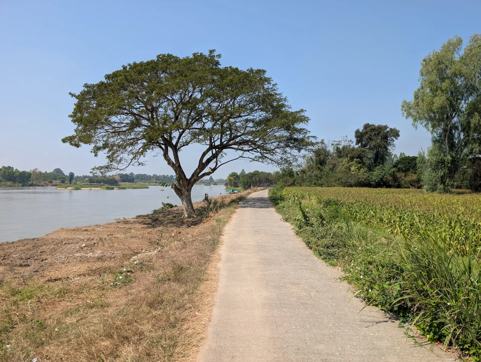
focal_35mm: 24
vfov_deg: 56.9
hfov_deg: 71.5
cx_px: 240
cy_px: 181
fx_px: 334
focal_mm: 6.9
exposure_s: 1/887
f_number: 1.68
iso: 21
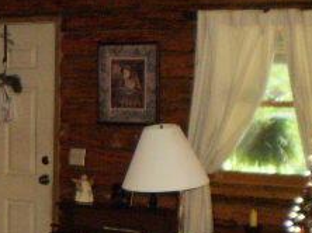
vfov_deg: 14.1
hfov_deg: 17.6
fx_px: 936
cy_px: 185
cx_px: -105
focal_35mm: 104
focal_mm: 6.3
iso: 400
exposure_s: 1/30
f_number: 3.1
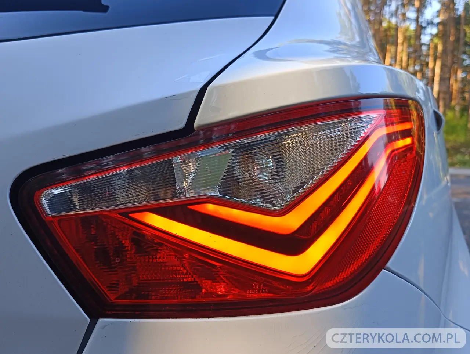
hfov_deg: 61.6
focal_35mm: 29
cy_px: 177
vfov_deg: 48.3
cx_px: 235
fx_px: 394
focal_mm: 6.06
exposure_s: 1/100
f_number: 1.69
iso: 100
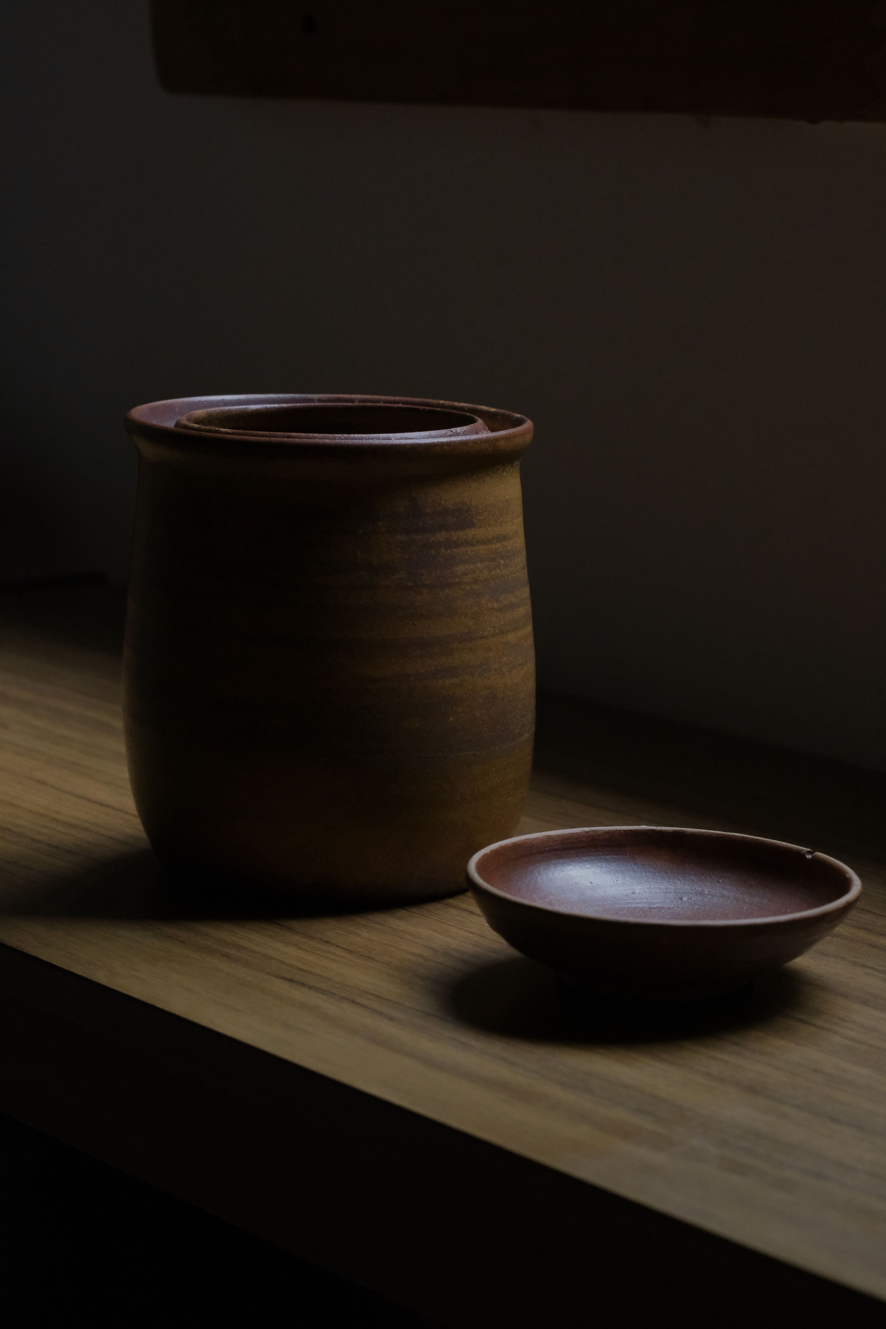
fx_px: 3101
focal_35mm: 84
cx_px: 443
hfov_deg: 16.3
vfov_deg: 24.2
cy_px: 664
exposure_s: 1/500
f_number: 6.4
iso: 3200
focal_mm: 56
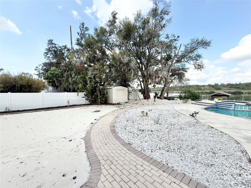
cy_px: 94
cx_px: 126
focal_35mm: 14
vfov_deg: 85.7
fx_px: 102
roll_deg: +0.9
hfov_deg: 102.1
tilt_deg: -0.9
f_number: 2.2
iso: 50
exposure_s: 1/1050
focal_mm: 2.22
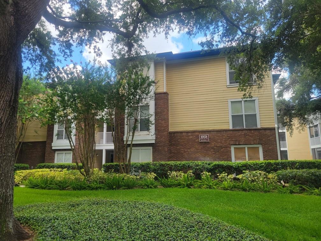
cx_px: 160
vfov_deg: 53.1
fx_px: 241
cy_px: 120
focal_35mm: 26
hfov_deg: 67.3
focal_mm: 5.4
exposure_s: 1/443
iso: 40
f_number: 1.8
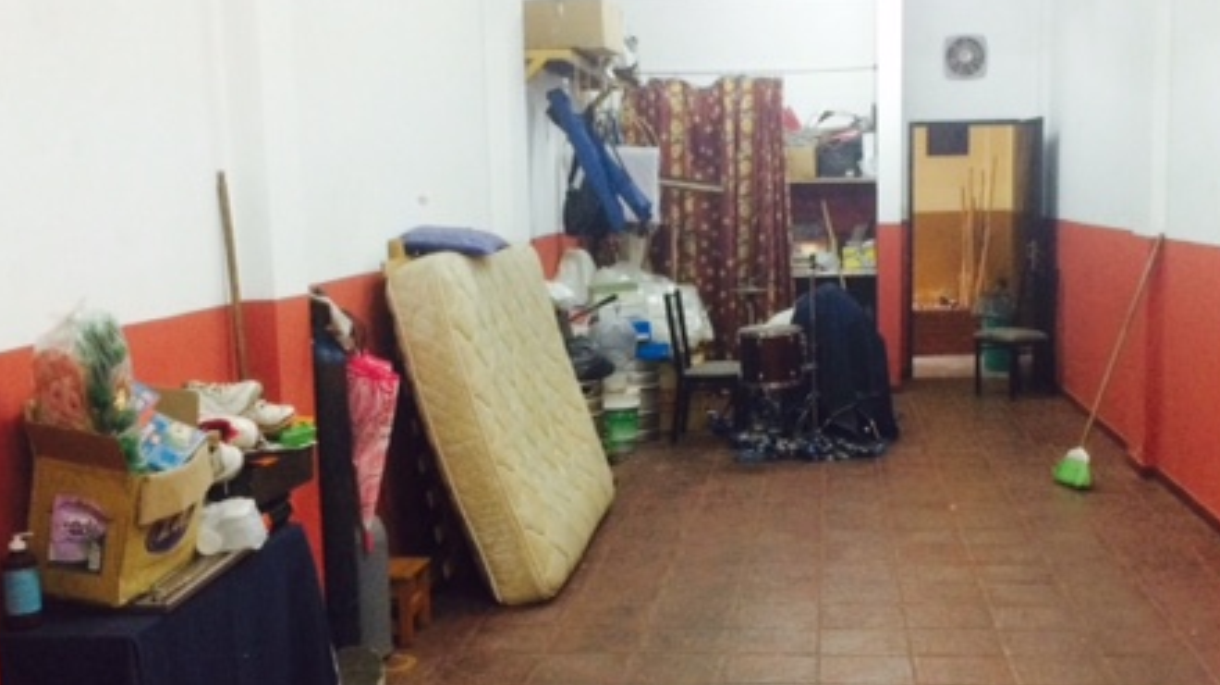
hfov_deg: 44.4
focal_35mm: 46
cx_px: 729
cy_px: 410
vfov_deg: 25.9
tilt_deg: -7.0
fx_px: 1487
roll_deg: +1.7
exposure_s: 1/24
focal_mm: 4.15
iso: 250
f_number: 2.2
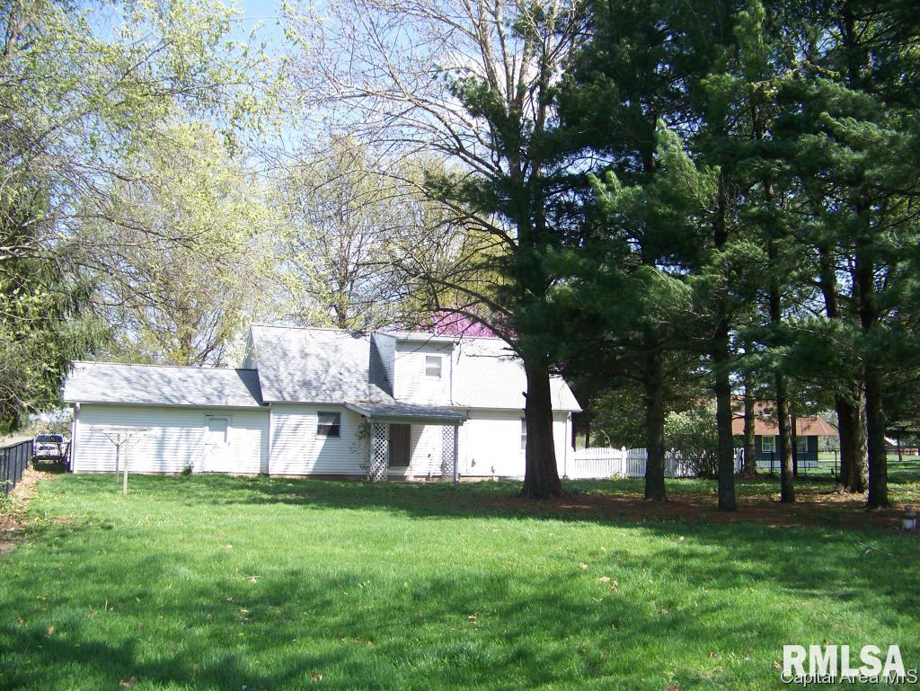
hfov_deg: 51.3
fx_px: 957
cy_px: 346
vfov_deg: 39.7
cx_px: 460
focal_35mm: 36
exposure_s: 1/320
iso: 64
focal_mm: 5.85
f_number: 2.8
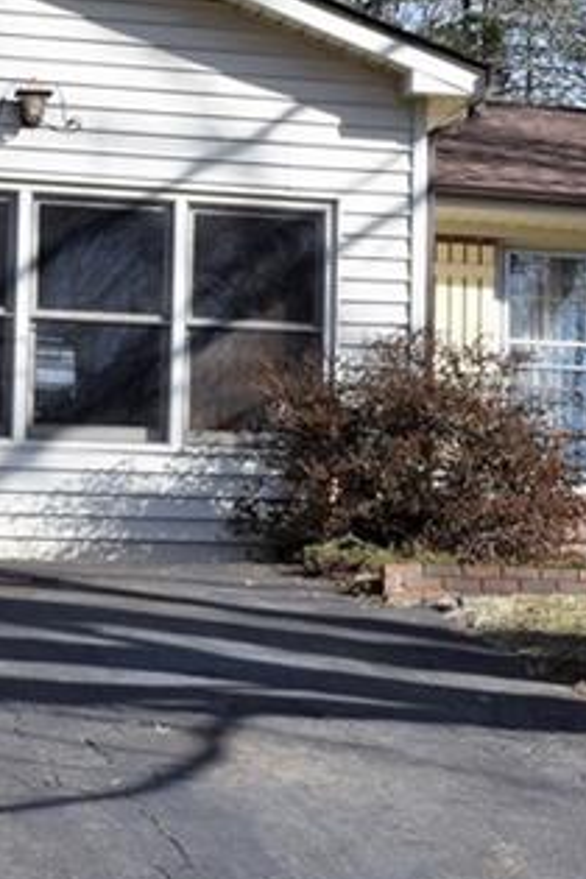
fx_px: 3214
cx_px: 795
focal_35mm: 132
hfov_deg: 10.2
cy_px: 533
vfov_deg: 15.6
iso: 200
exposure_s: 1/320
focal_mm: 27
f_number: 9
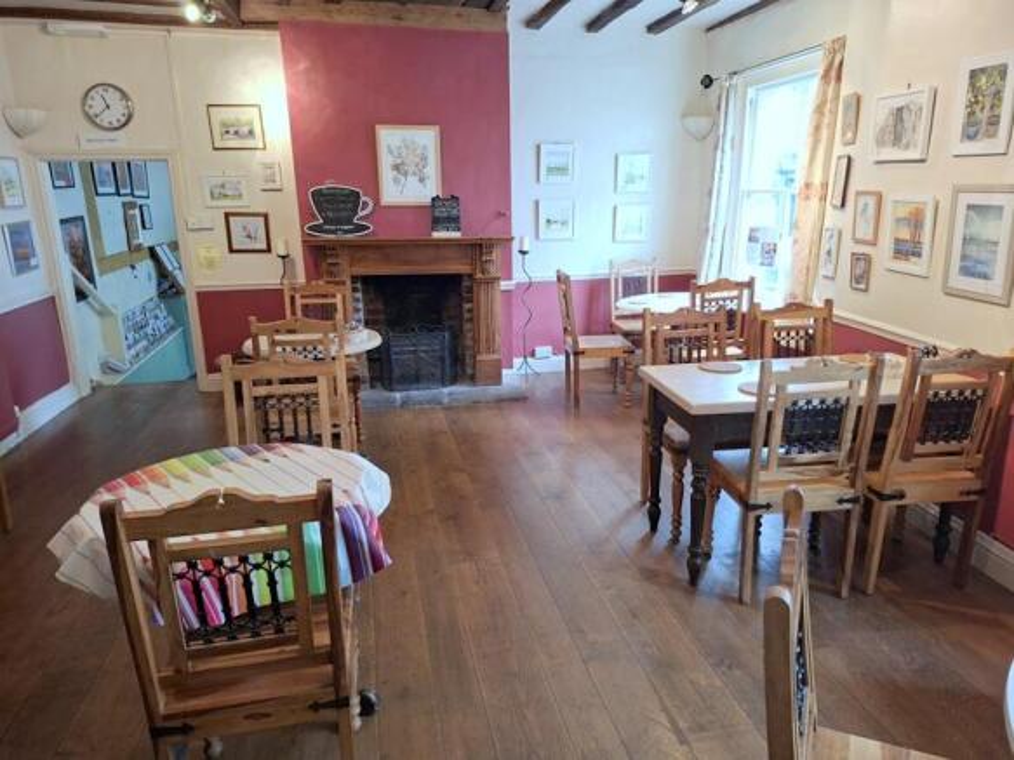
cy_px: 380
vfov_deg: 58.9
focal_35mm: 23
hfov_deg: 73.9
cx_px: 507
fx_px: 674
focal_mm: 5.54
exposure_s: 1/50
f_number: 1.8
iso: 250
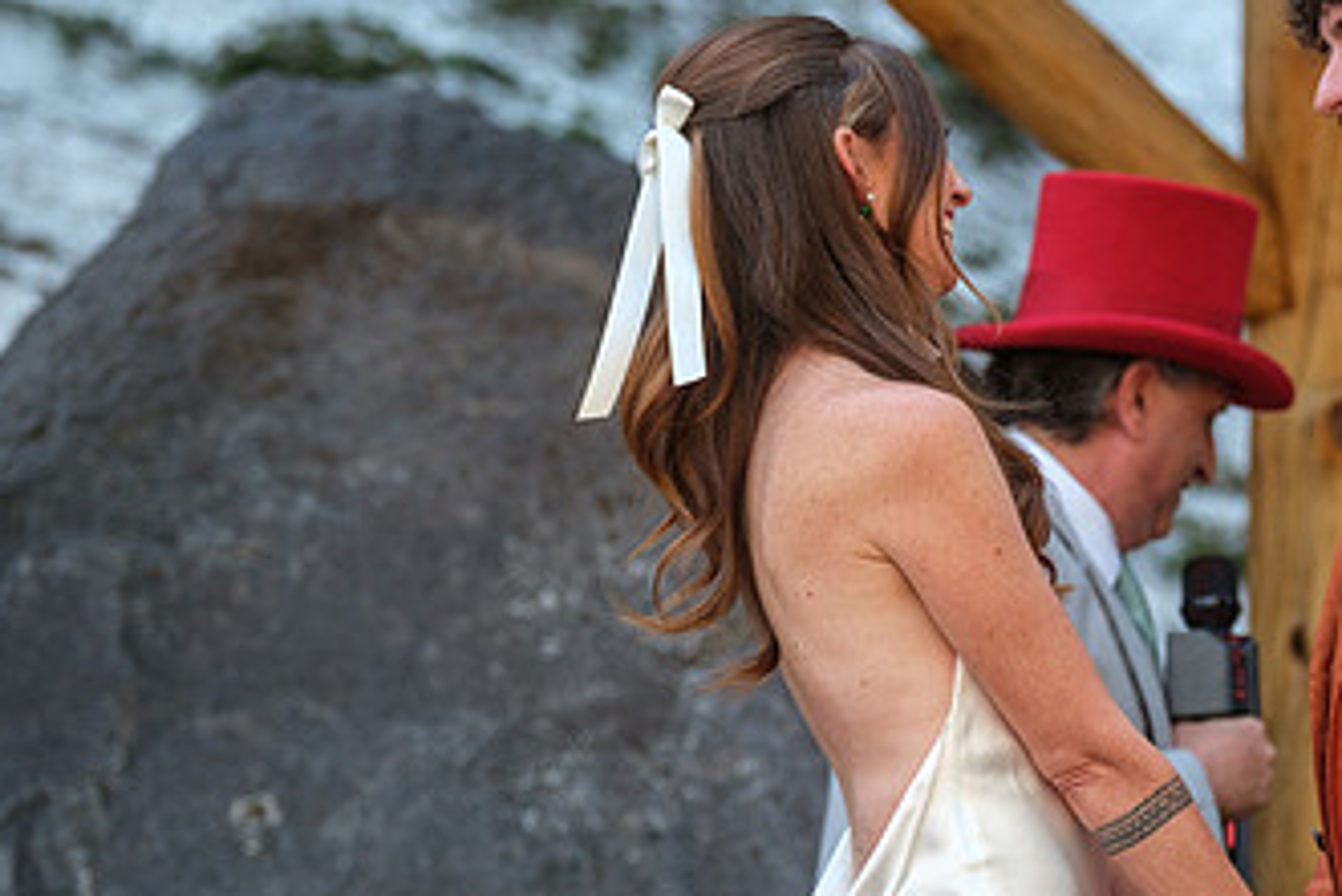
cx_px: 928
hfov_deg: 6.6
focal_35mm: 314
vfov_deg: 4.4
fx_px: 11710
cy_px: 606
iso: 400
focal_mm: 119.2
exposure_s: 1/170
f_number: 3.6
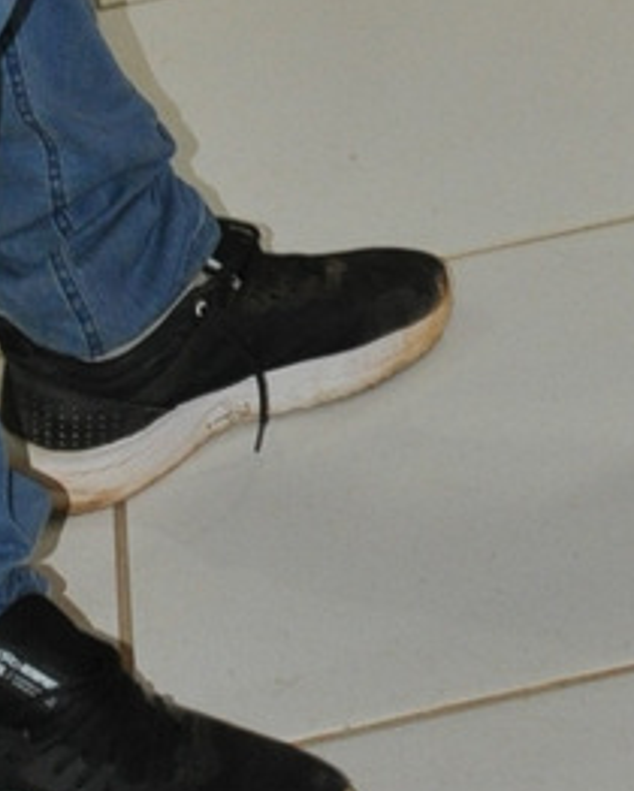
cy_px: -1039
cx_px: 447
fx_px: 4393
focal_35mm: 188
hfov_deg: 8.2
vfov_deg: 9.3
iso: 800
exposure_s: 1/60
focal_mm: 25
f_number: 4
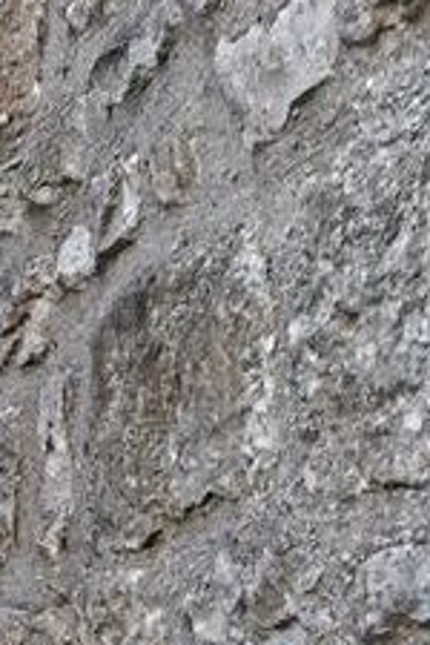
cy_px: 685
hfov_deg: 12.6
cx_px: -419
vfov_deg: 20.4
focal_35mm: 96
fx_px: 1720
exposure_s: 1/218
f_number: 1.8
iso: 50
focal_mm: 4.75
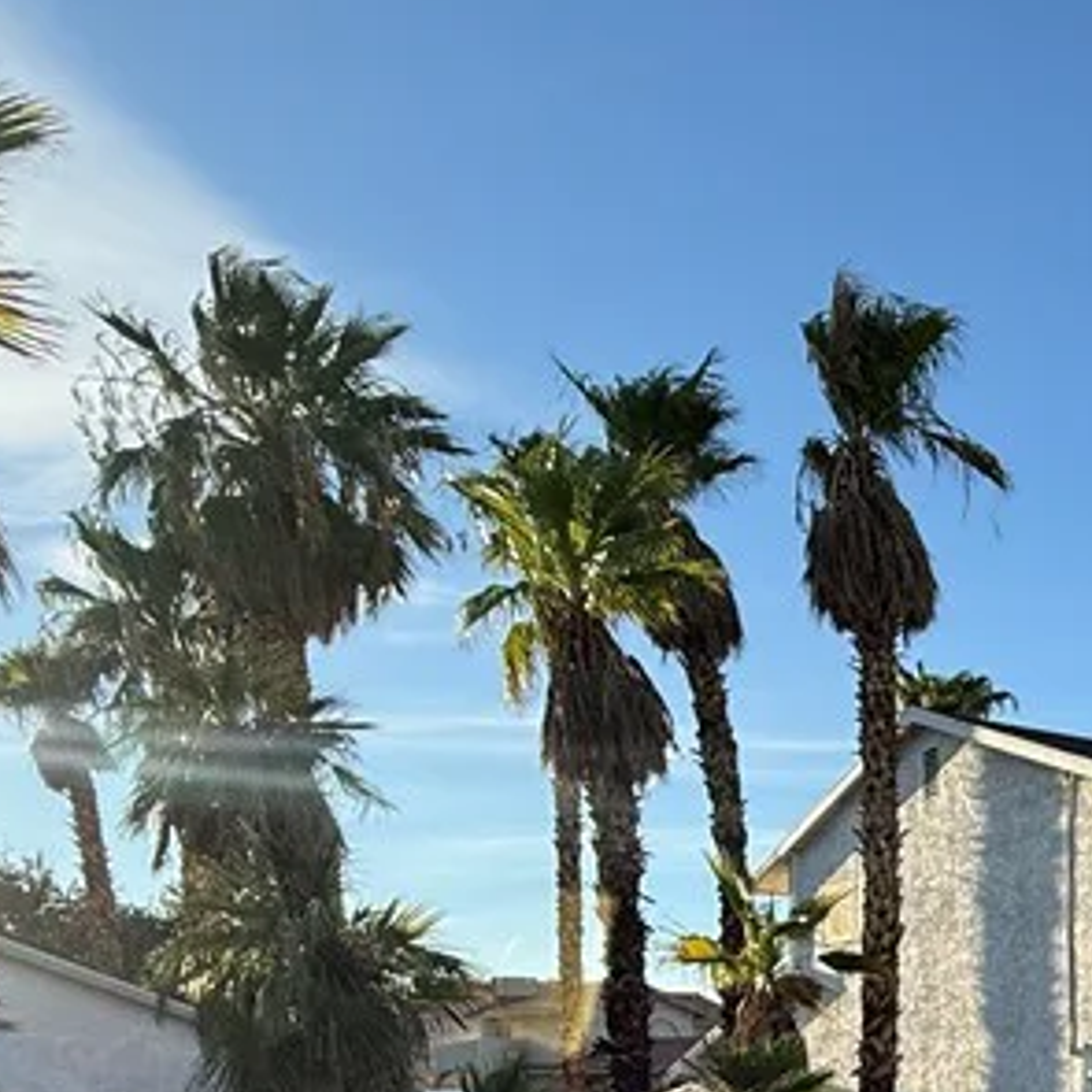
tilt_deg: +0.1
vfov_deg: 35.2
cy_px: 1111
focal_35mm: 43
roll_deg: +0.8
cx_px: 1251
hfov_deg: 33.3
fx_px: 1535
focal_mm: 2.22
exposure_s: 1/1125
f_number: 2.2
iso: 50
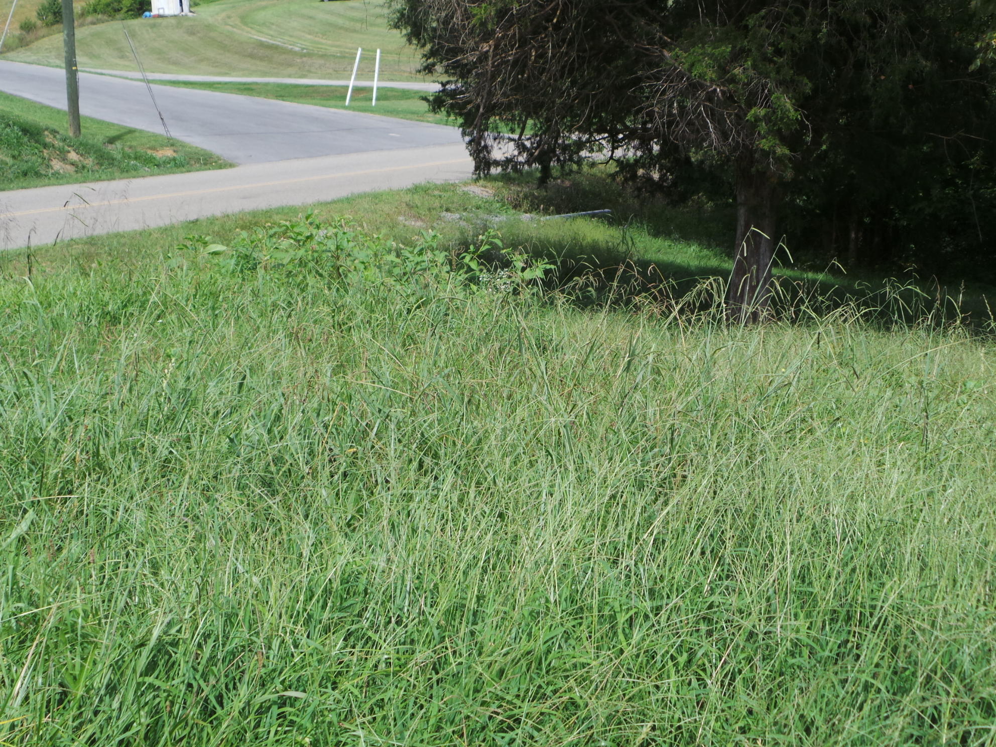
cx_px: 498
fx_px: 1467
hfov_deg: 37.5
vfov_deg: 28.6
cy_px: 374
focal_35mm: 51
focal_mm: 9.2
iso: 100
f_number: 3.8
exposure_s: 1/640
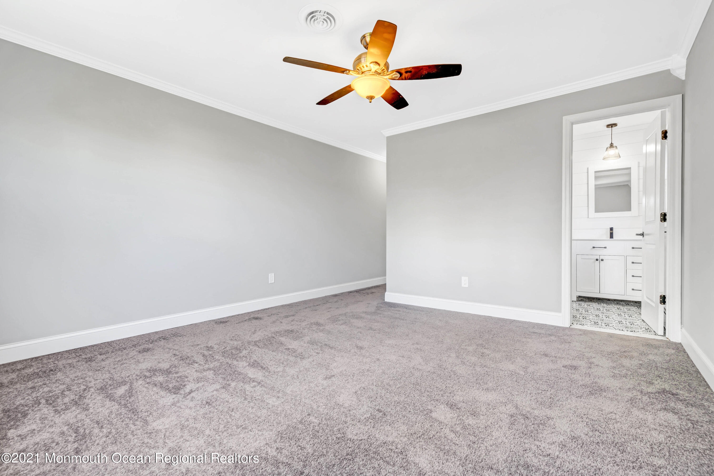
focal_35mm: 16
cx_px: 357
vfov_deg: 73.7
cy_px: 238
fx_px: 317
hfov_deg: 96.7
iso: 100
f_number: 8
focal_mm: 16
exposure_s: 1/2.5
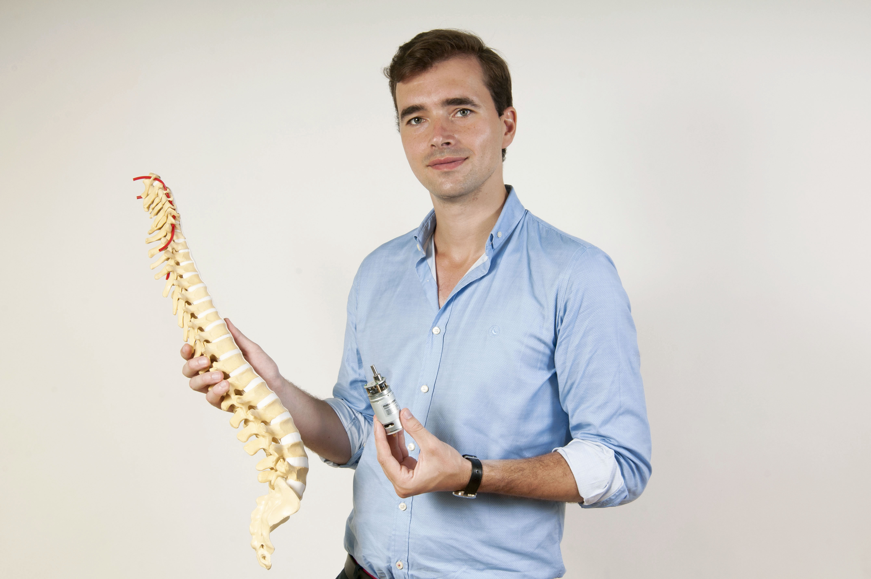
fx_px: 1232
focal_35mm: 51
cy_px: 290
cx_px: 436
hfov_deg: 38.9
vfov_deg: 26.4
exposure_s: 1/200
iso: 200
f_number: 16
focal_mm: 34
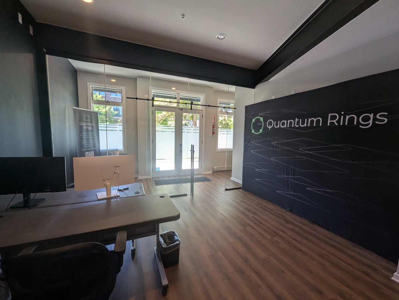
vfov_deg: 90.0
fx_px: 150
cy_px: 150
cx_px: 200
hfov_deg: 106.1
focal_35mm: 13
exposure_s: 1/120
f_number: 2.2
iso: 85
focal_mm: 1.95
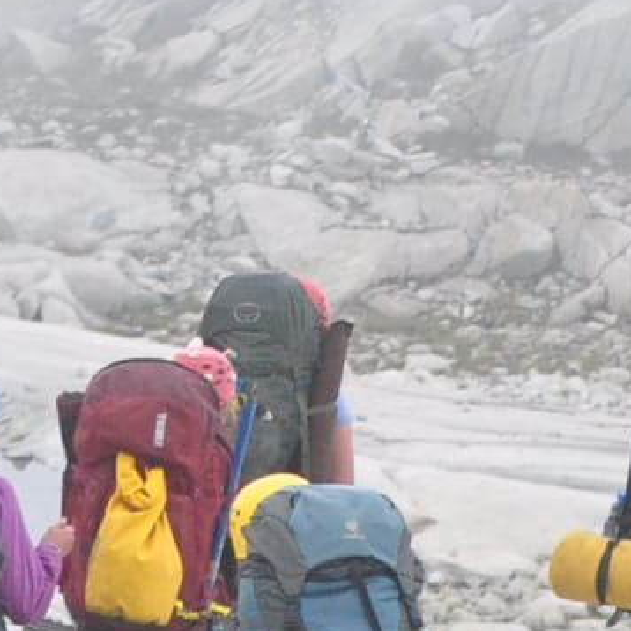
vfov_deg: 4.4
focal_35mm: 400
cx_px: 1708
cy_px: -197
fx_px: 8245
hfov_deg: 4.3
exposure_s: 1/4000
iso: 640
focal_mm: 35
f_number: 2.8
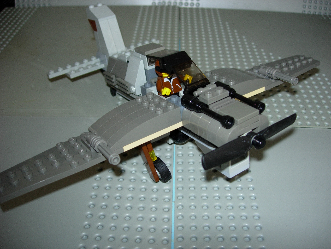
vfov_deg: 37.7
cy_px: 124
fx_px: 363
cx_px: 166
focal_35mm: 38
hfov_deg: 49.0
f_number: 2.8
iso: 79
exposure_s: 1/64
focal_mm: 7.8
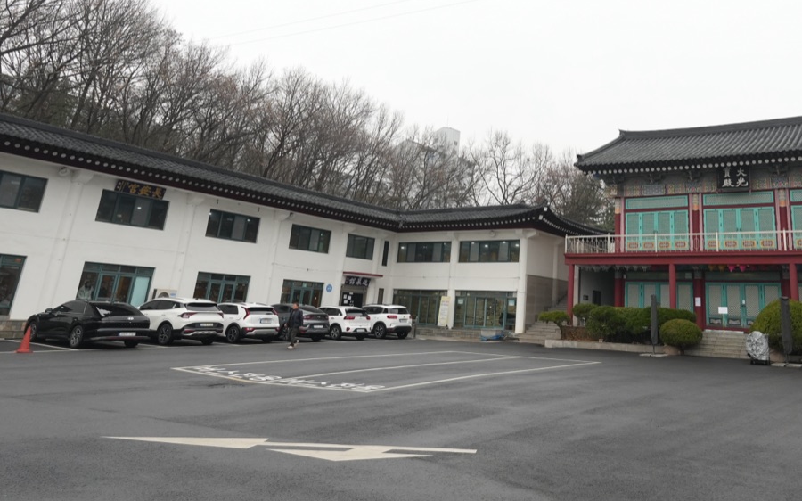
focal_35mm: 29
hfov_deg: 62.9
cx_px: 542
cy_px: 127
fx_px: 634
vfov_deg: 41.9
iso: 1250
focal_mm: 16
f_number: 5
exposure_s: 1/250
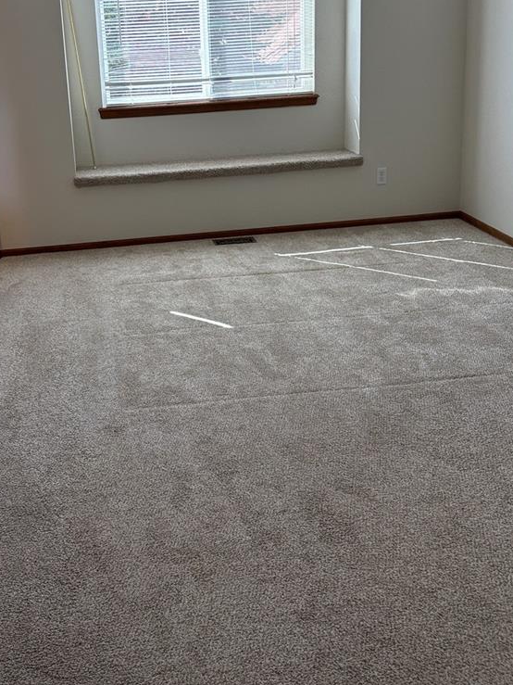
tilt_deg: -13.3
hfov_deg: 37.5
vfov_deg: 47.8
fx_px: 751
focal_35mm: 38
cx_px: 189
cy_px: 202
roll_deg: +2.9
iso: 125
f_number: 1.6
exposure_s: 1/233
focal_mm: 5.96
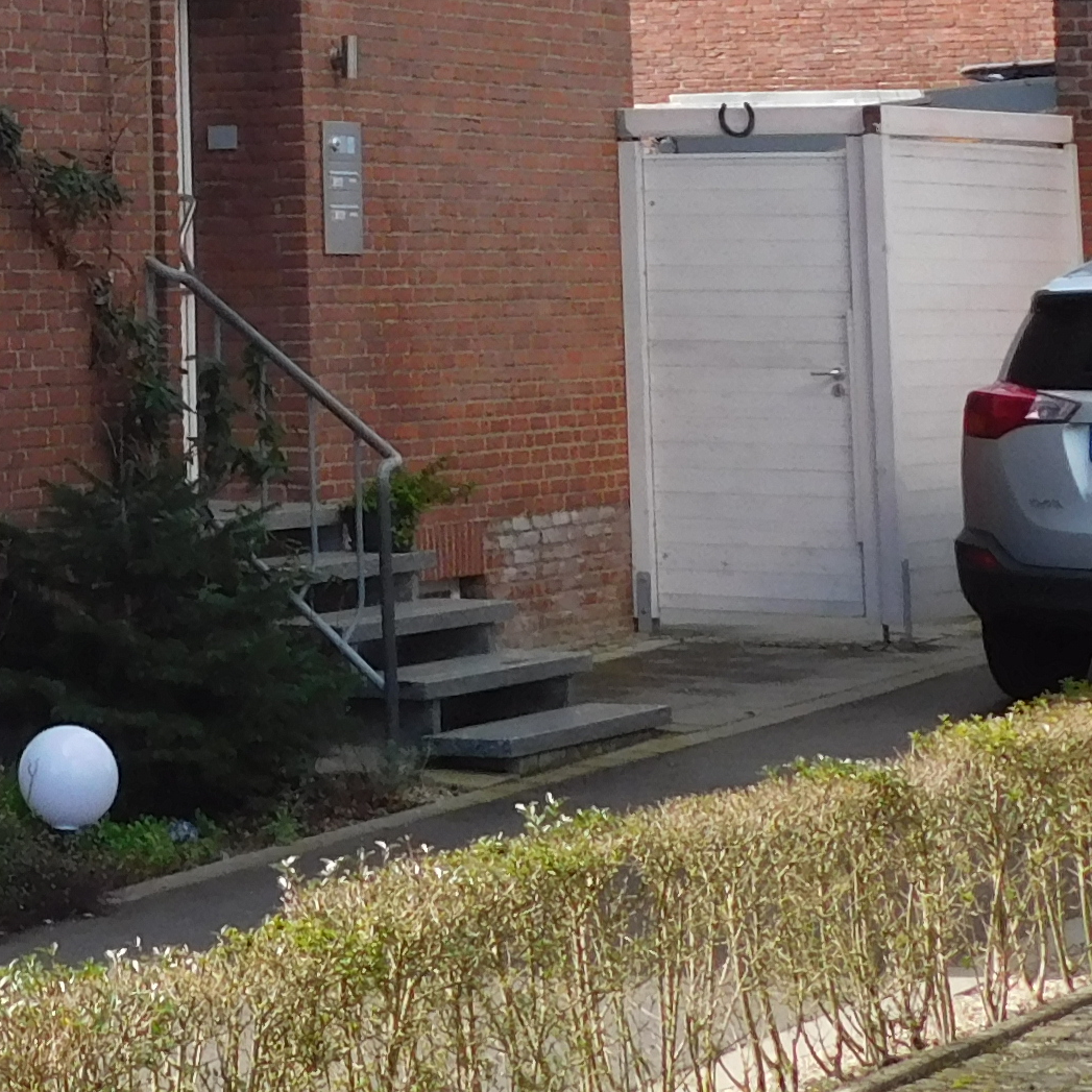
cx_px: -539
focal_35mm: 140
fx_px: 4997
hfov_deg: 11.9
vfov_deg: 11.9
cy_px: -511
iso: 125
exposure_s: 1/640
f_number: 3.5
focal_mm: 6.3
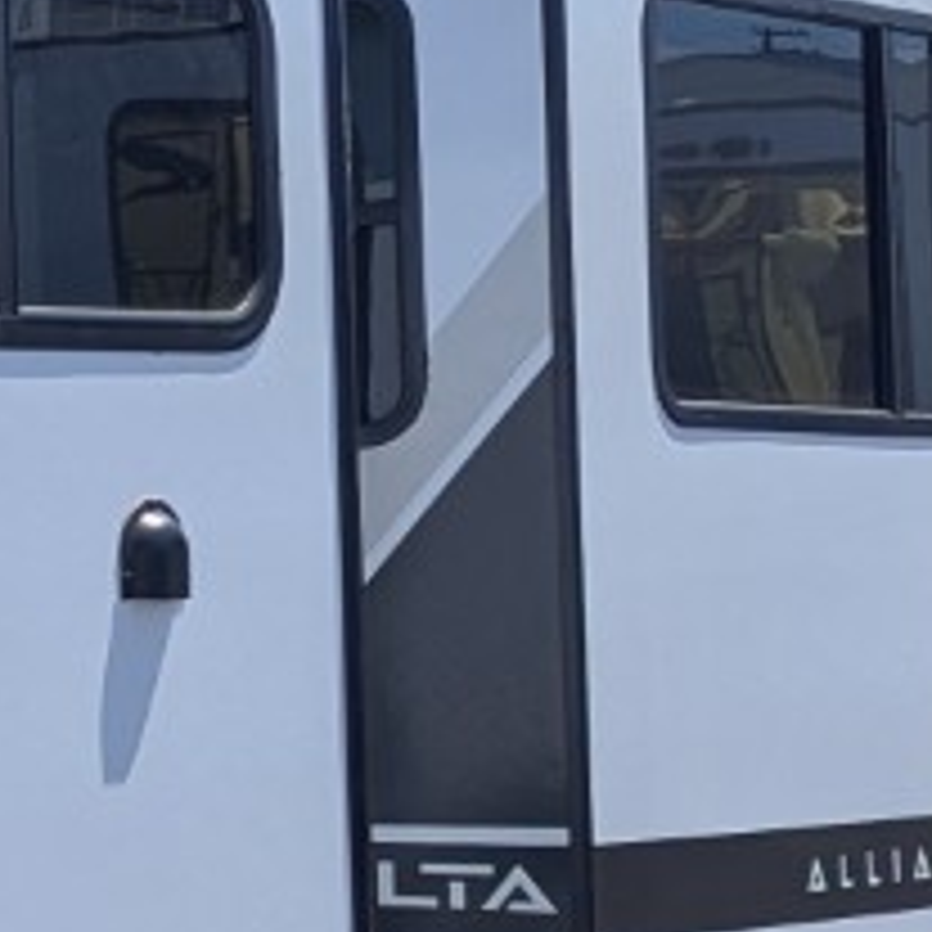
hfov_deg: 9.9
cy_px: 590
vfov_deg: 12.2
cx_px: -1650
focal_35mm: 143
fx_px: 4356
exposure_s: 1/1715
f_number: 1.85
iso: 49
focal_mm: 6.81
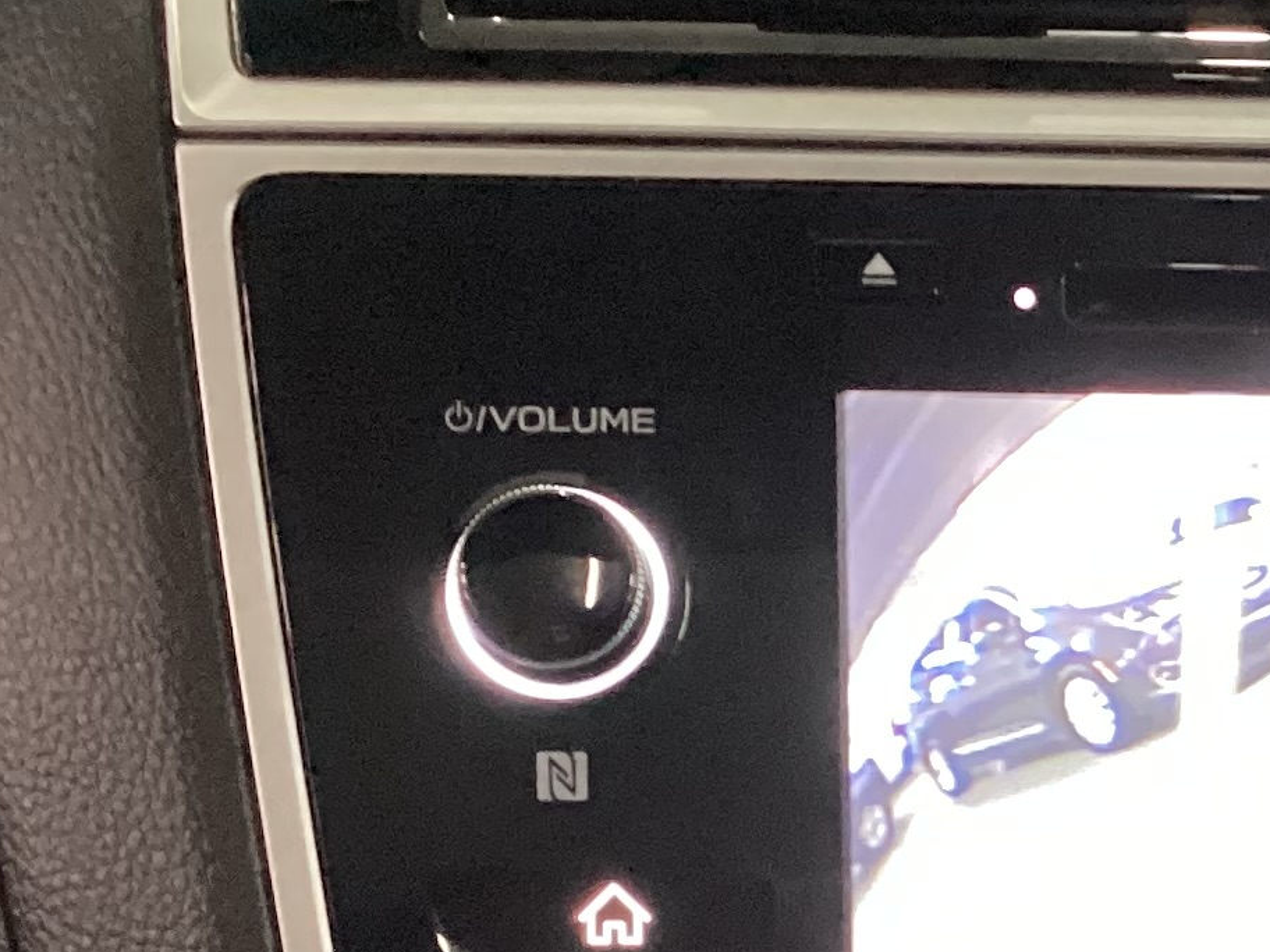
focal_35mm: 111
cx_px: 1642
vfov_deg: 13.0
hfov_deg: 16.7
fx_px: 4072
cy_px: 1094
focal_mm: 3.3
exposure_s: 1/25
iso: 320
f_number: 2.4
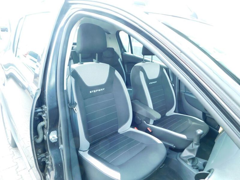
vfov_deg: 58.9
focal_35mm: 23
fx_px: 159
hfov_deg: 73.9
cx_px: 120
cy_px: 90
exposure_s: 1/40
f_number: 3
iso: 125
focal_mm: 4
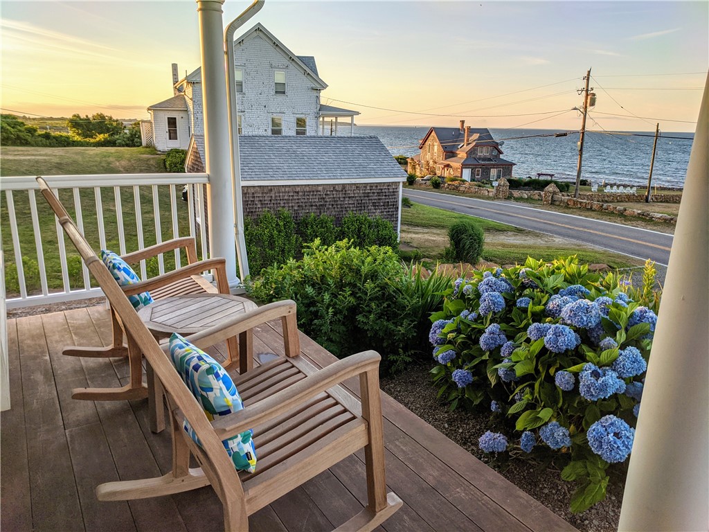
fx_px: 533
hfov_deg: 67.3
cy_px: 266
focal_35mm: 26
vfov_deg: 53.1
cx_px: 354
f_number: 2
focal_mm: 4.67
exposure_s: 1/809
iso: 46
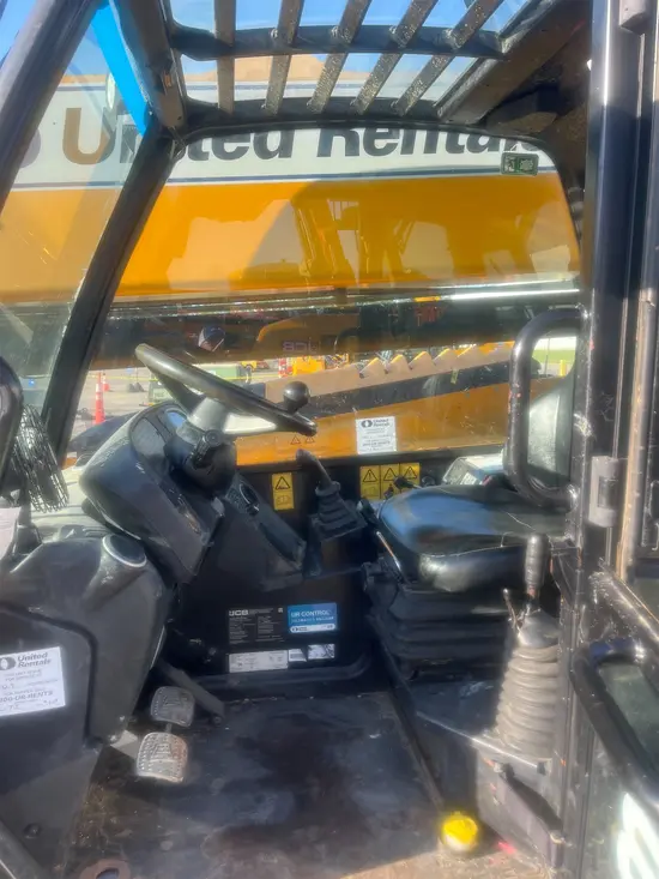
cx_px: 330
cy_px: 440
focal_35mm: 26
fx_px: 660
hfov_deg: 53.1
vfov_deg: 67.3
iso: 50
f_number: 1.6
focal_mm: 5.1
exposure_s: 1/419
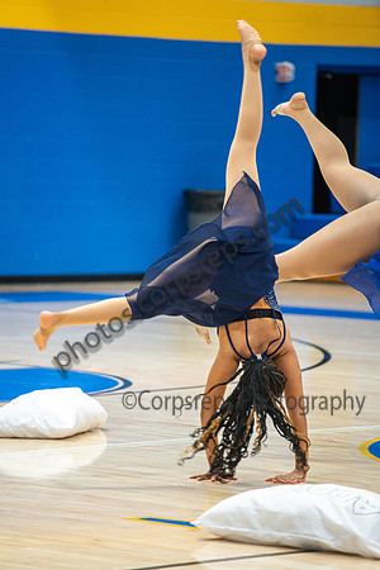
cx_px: 190
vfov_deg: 10.3
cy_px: 285
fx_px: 3166
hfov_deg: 6.9
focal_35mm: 200
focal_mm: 200
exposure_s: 1/500
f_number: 4
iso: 5600
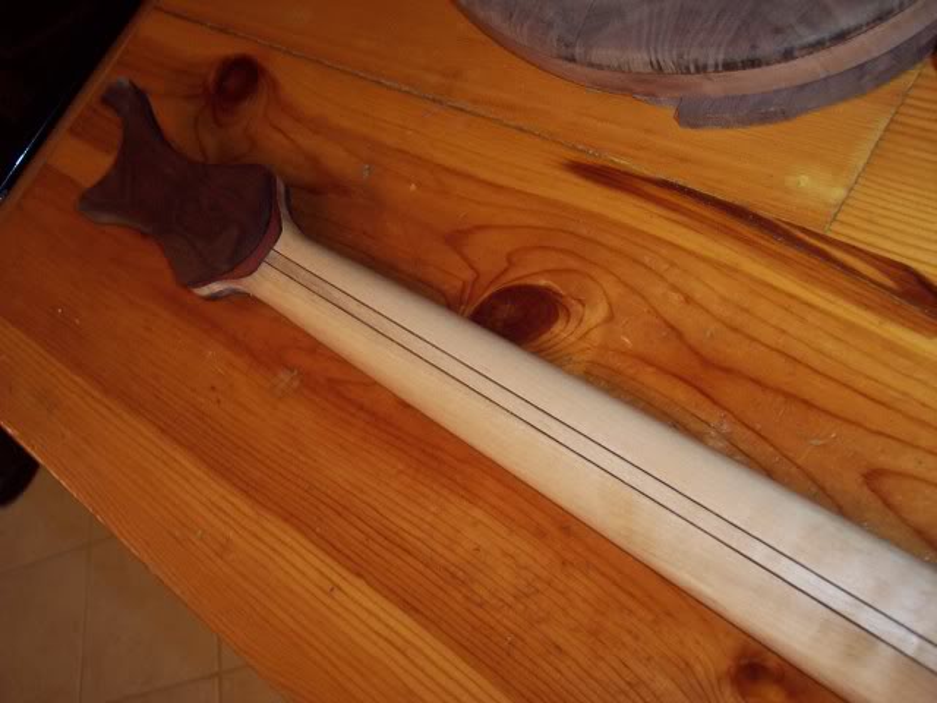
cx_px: 468
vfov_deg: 37.7
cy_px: 352
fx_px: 1029
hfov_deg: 49.0
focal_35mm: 38
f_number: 2.8
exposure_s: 1/30
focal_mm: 8
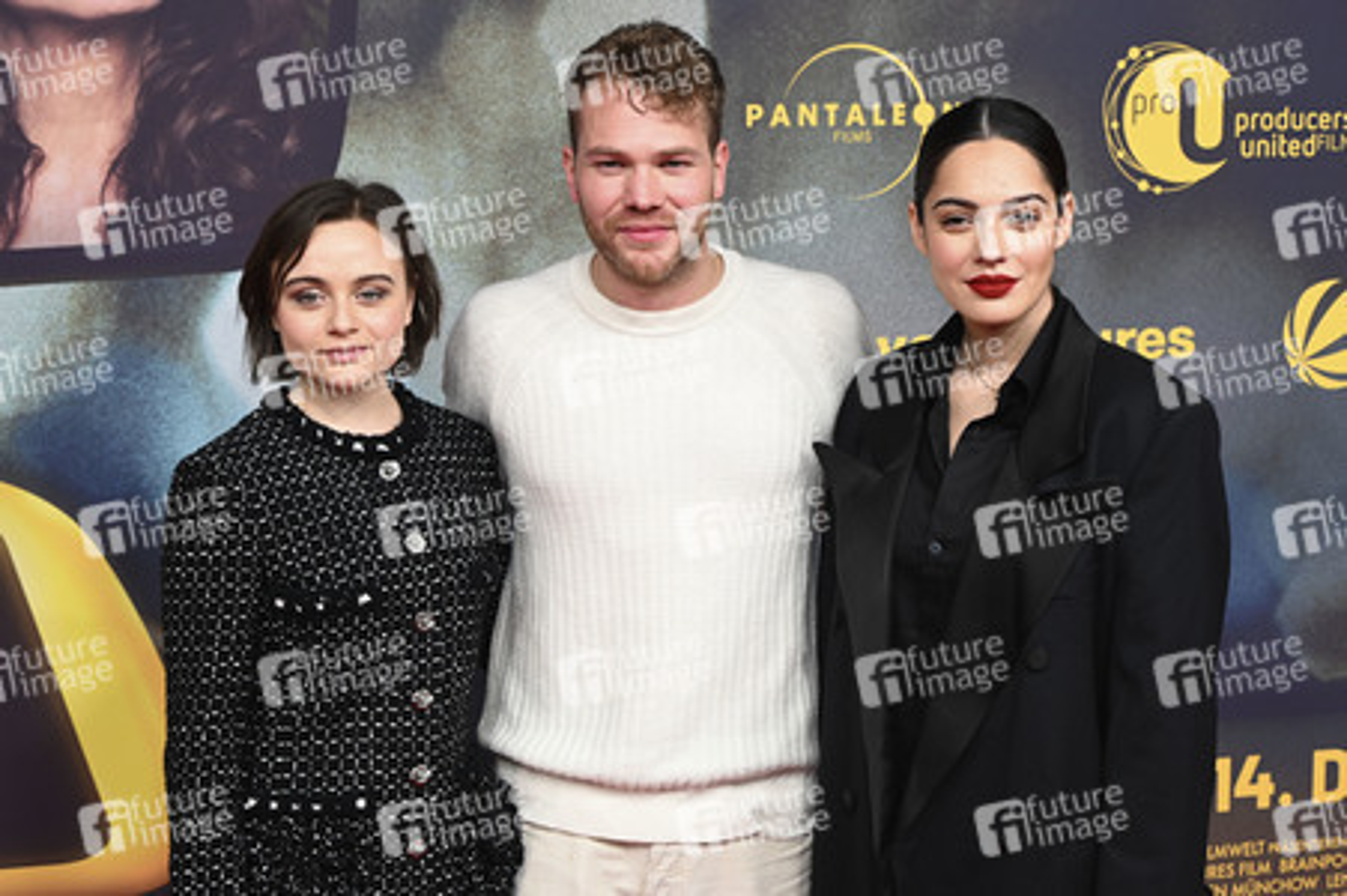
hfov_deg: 36.9
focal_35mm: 54
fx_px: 2019
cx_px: 674
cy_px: 448
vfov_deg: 25.0
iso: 800
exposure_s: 1/160
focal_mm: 54
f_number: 5.6
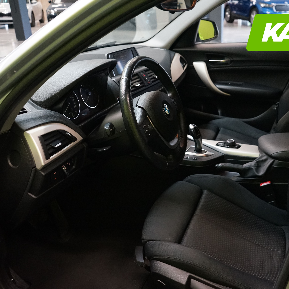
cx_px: 192
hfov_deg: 44.3
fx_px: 349
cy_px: 145
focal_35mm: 37
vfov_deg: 44.9
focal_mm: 29
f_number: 5.6
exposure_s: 1/40
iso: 4000
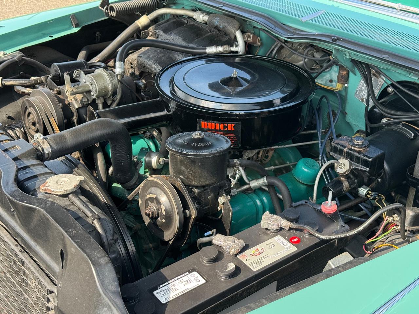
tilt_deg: -30.0
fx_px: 581
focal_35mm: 48
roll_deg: -0.2
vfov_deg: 30.3
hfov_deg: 39.7
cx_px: 210
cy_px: 157
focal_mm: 6.76
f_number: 1.78
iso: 64
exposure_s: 1/368
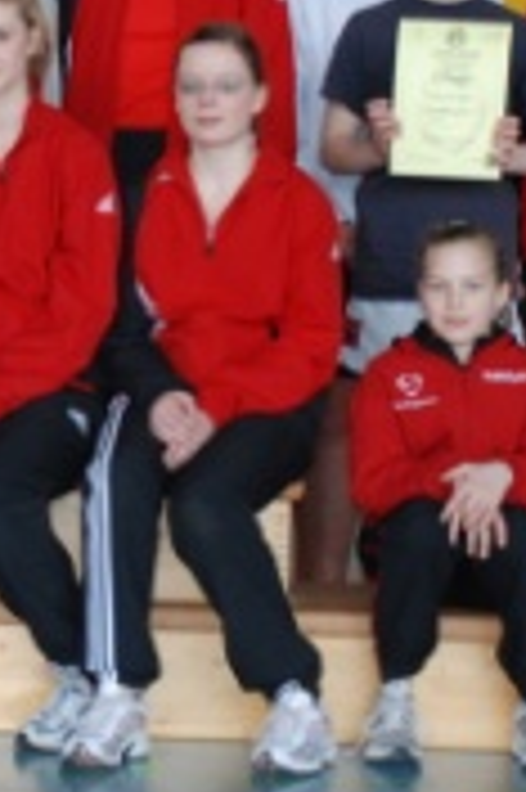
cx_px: -45
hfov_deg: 7.4
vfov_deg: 11.1
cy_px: 166
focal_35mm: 184
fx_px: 4040
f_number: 4.8
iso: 640
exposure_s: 1/80
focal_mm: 48
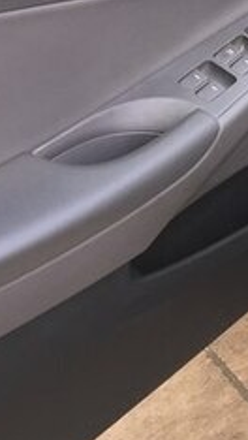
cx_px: 537
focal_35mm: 89
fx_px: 1038
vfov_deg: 23.4
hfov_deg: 11.8
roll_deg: -8.3
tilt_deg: -28.9
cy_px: 55
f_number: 2.2
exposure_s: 1/100
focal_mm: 4.15
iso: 32
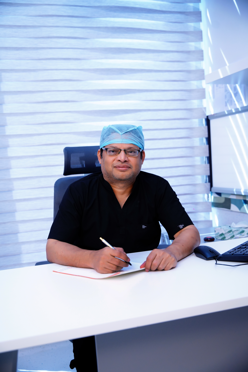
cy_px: 186
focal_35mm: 40
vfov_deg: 48.0
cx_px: 124
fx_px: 417
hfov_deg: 33.1
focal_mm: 40.4
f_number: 3.2
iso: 1000
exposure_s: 1/320
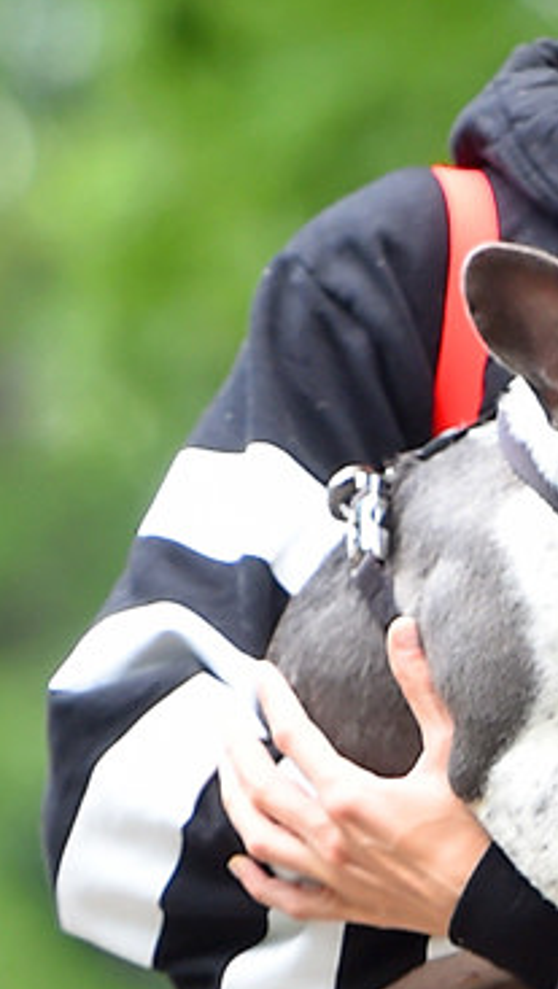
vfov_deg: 4.2
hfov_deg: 2.4
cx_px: 690
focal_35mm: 517
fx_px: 13571
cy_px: 628
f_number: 3.5
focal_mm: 175
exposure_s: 1/640
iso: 640
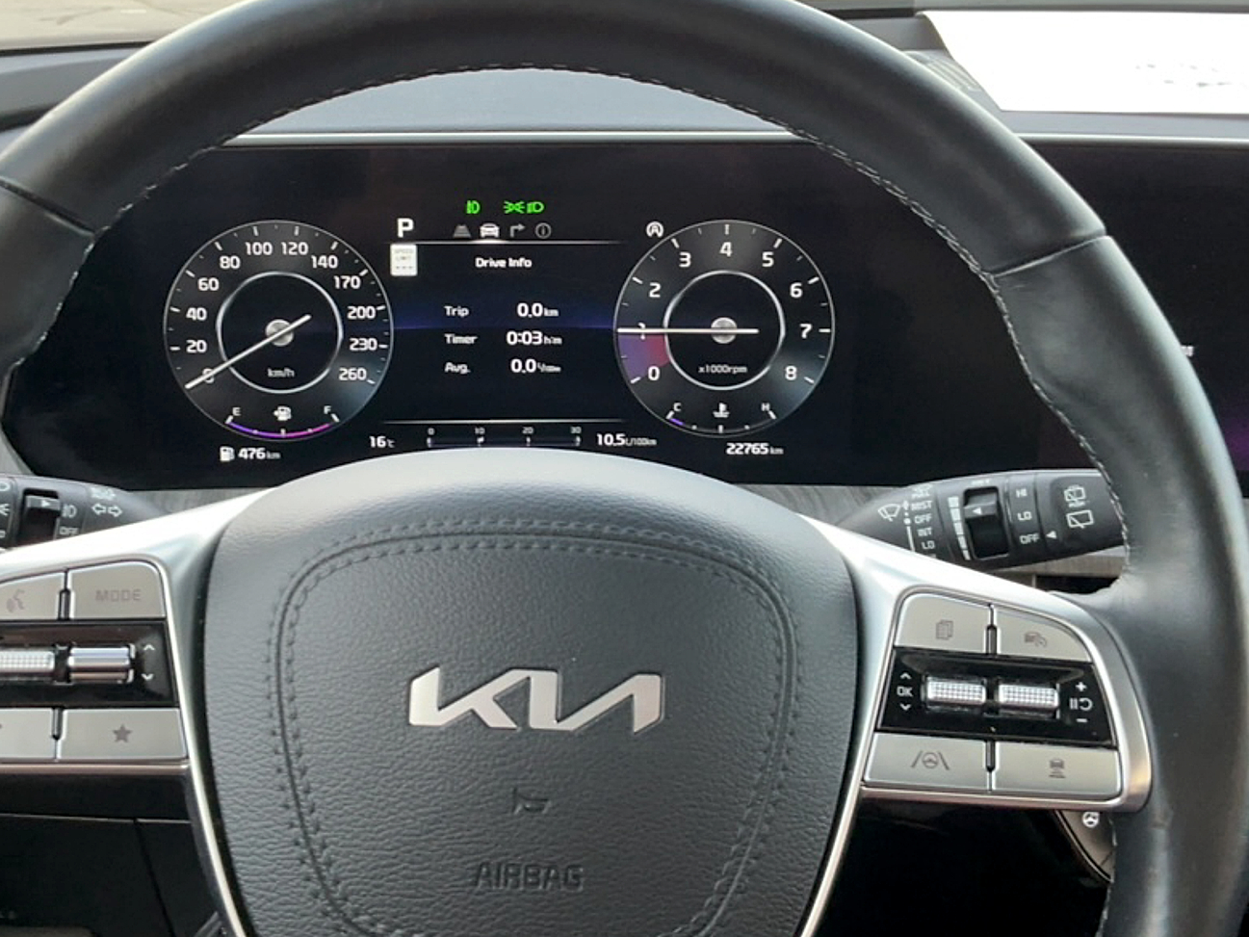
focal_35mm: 37
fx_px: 1335
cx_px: 557
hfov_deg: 50.0
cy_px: 405
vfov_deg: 38.6
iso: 80
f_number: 1.8
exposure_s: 1/60
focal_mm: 3
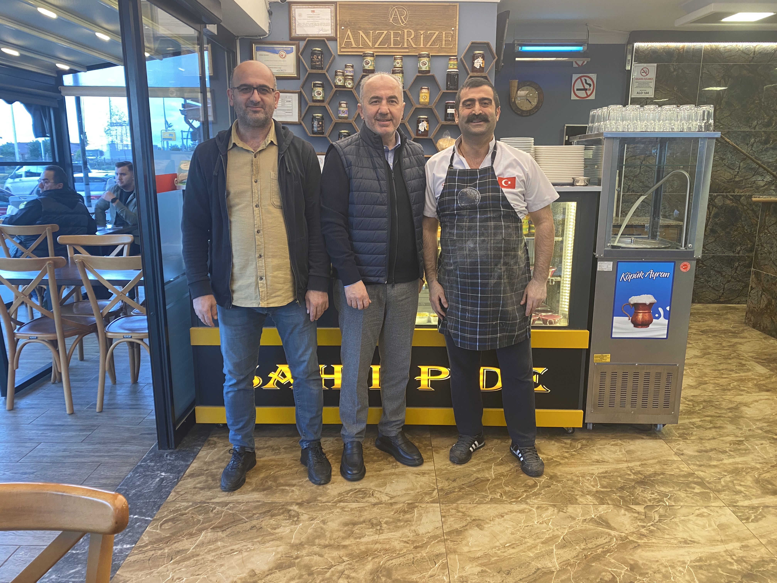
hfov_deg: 67.3
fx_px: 584
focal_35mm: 26
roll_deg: +0.2
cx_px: 388
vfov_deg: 53.1
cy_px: 292
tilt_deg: -12.6
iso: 200
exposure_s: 1/50
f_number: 1.8
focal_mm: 4.25
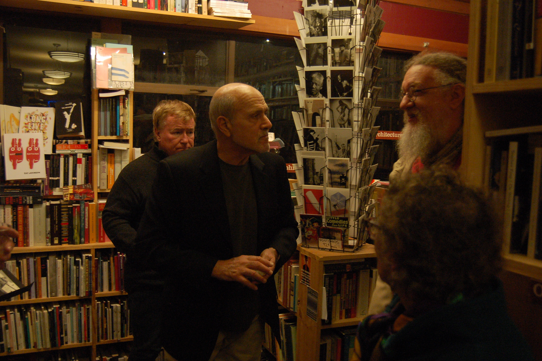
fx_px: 542
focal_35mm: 36
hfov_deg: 53.2
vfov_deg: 36.8
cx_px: 271
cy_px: 180
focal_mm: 24
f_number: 4
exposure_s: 1/60
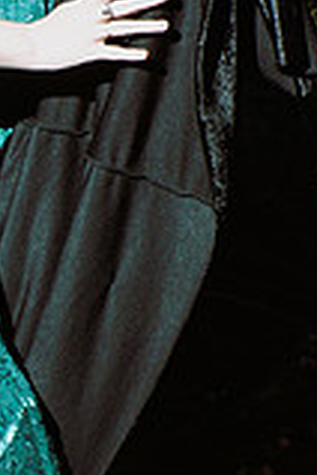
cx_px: 63
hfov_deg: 13.4
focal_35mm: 102
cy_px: 167
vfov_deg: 20.0
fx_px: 1347
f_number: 5.6
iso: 200
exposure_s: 1/100
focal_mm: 24
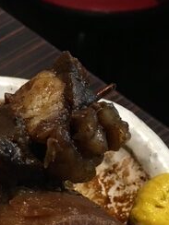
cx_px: -29
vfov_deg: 24.3
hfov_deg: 18.5
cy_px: 235
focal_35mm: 76
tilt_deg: -57.5
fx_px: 495
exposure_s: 1/30
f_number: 2.2
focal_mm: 4.15
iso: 125
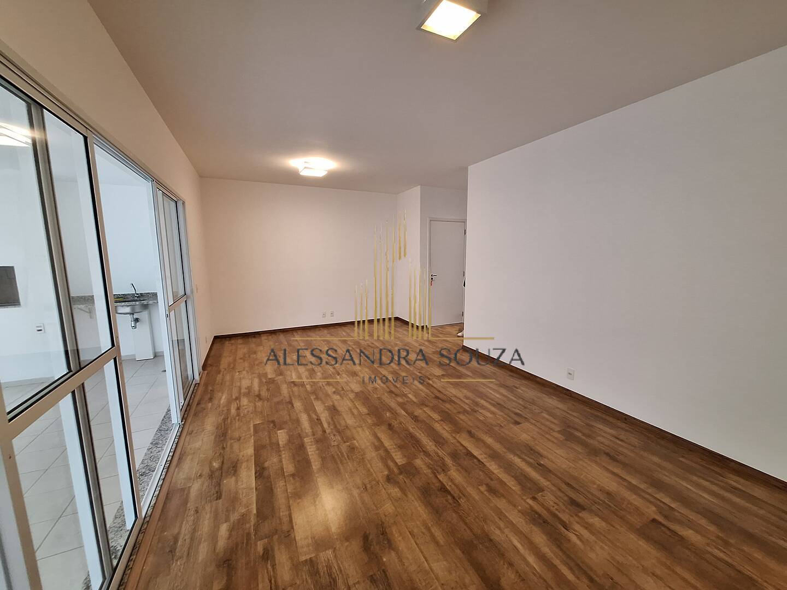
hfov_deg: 106.2
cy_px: 295
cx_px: 394
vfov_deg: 89.9
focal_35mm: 13
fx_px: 296
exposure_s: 1/30
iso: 160
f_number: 2.2
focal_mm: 1.74
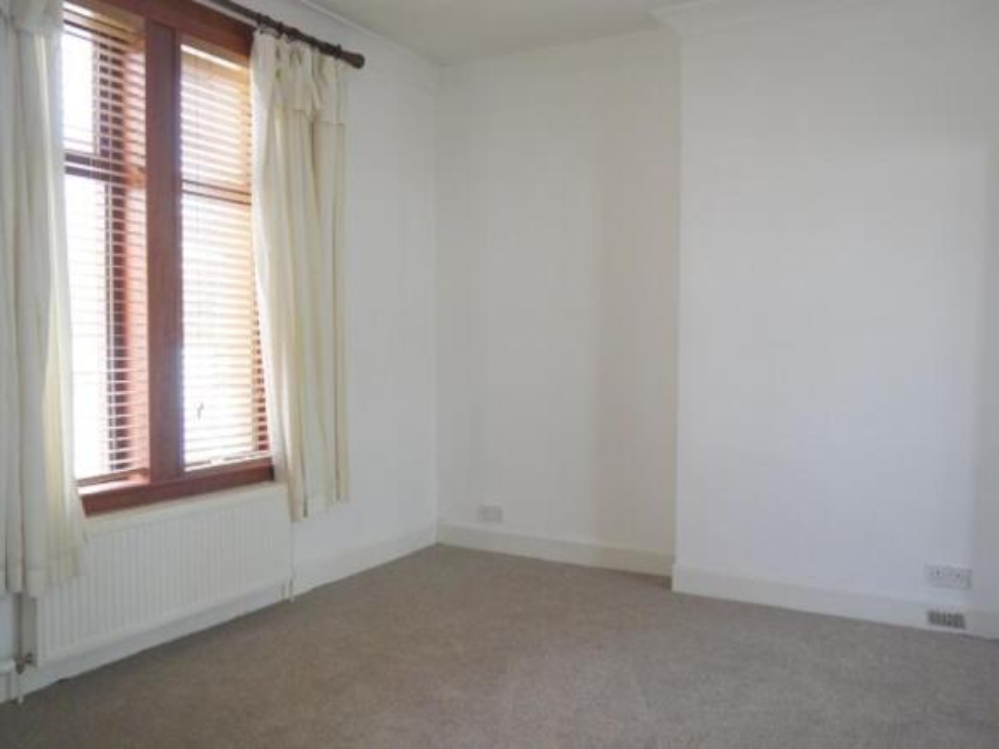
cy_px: 374
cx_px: 500
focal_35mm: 28
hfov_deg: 63.5
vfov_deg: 49.7
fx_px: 808
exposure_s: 1/125
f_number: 3.5
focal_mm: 14
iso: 400
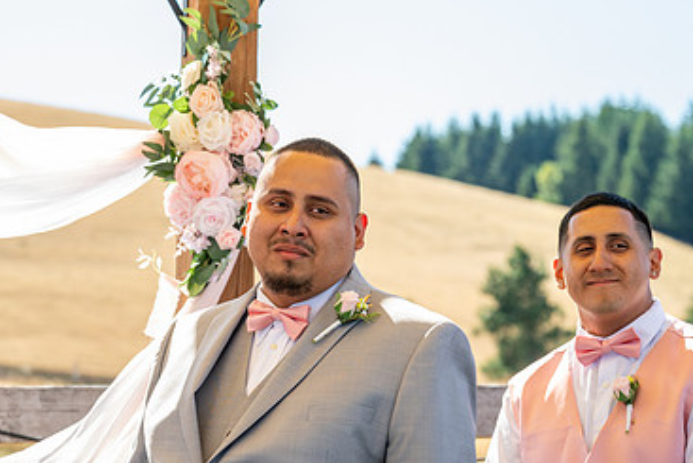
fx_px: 2773
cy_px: 315
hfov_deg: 14.2
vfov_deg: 9.5
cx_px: 255
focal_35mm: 144
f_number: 5
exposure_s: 1/400
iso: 250
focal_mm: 91
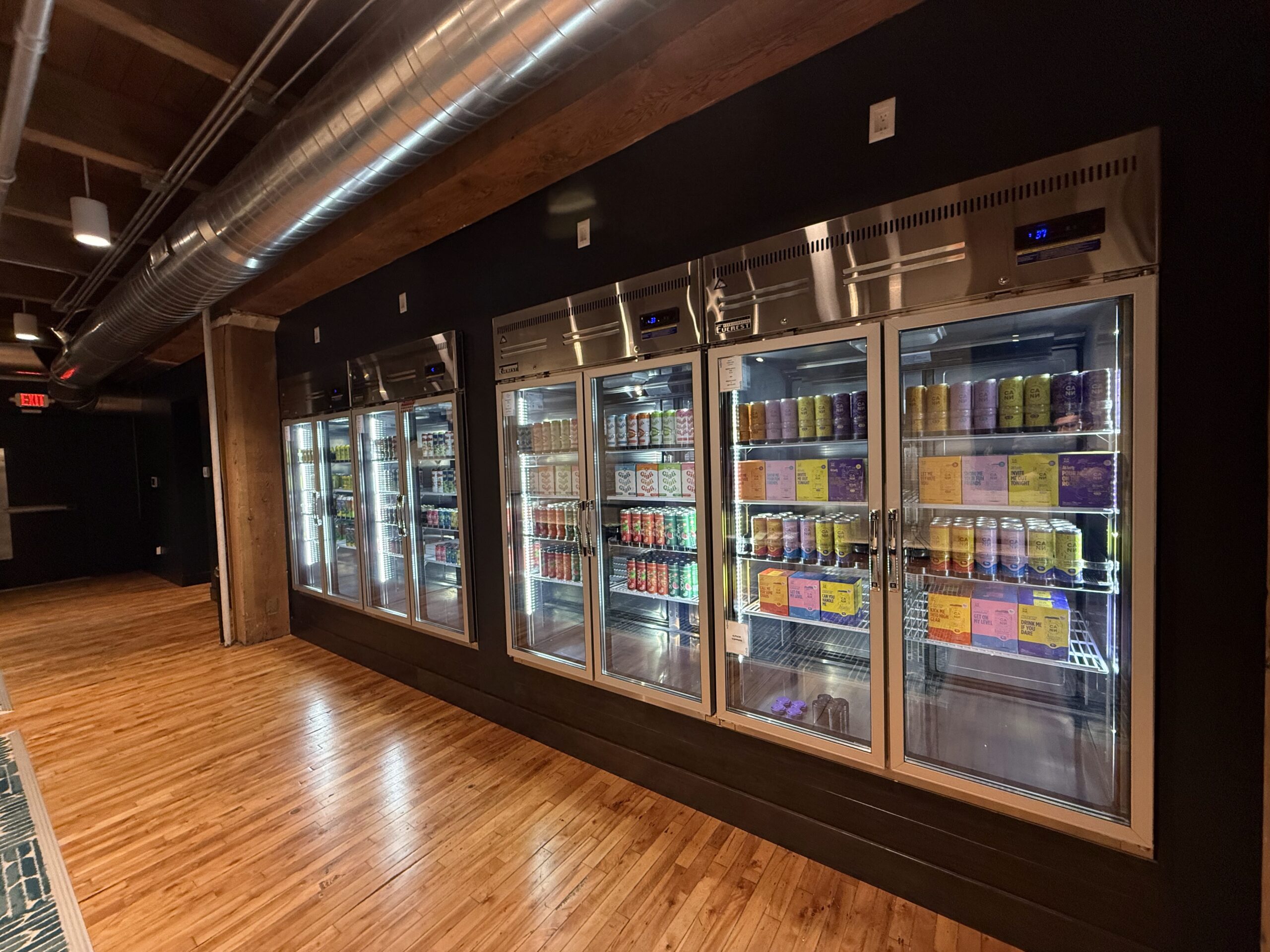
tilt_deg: -2.2
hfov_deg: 102.1
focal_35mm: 14
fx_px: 514
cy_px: 476
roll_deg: +1.9
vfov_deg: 85.7
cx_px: 635
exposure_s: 1/120
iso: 320
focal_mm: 2.22
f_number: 2.2
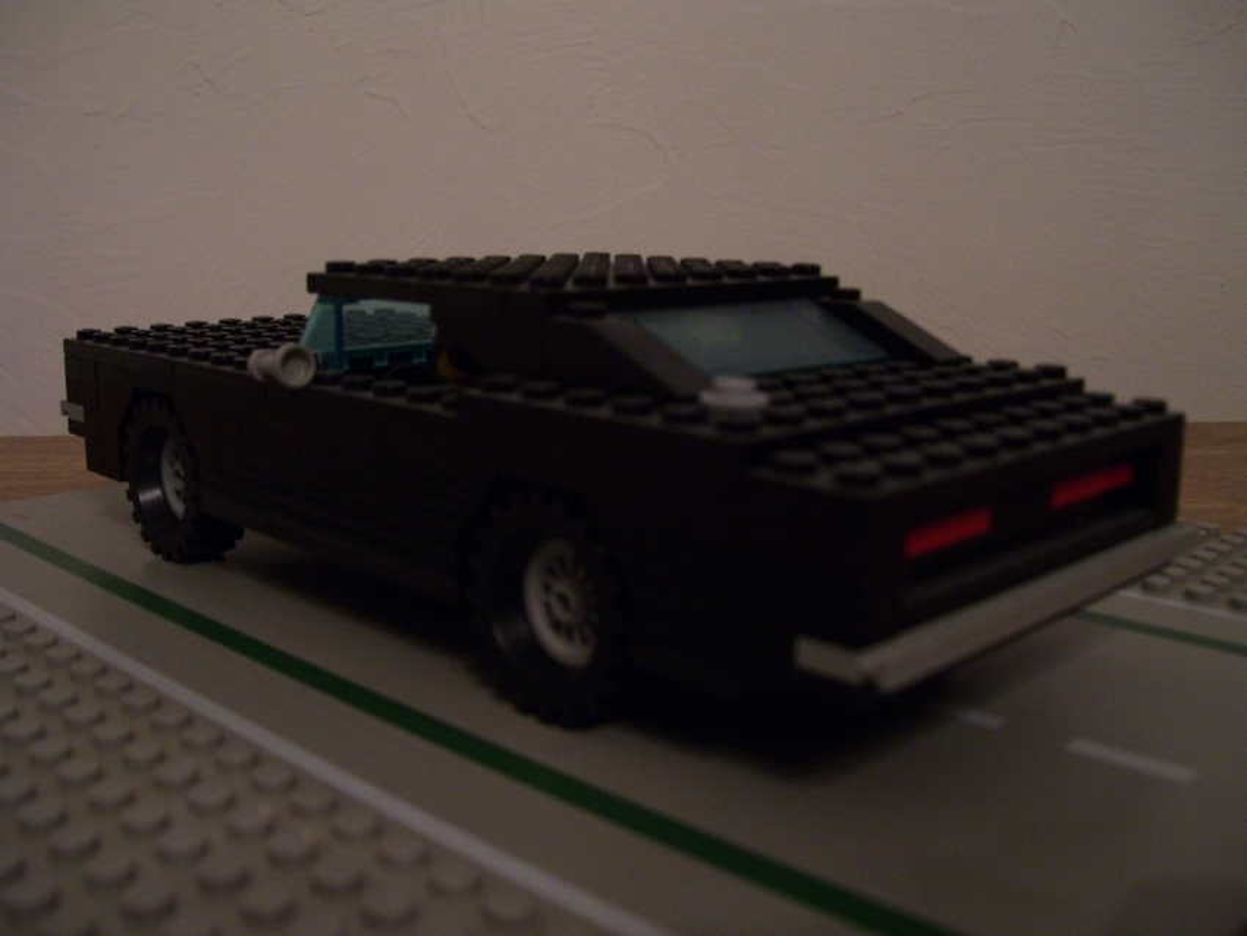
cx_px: 624
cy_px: 468
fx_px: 1333
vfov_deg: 38.7
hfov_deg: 50.1
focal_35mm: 37
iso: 160
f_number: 2.7
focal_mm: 6
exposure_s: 1/8
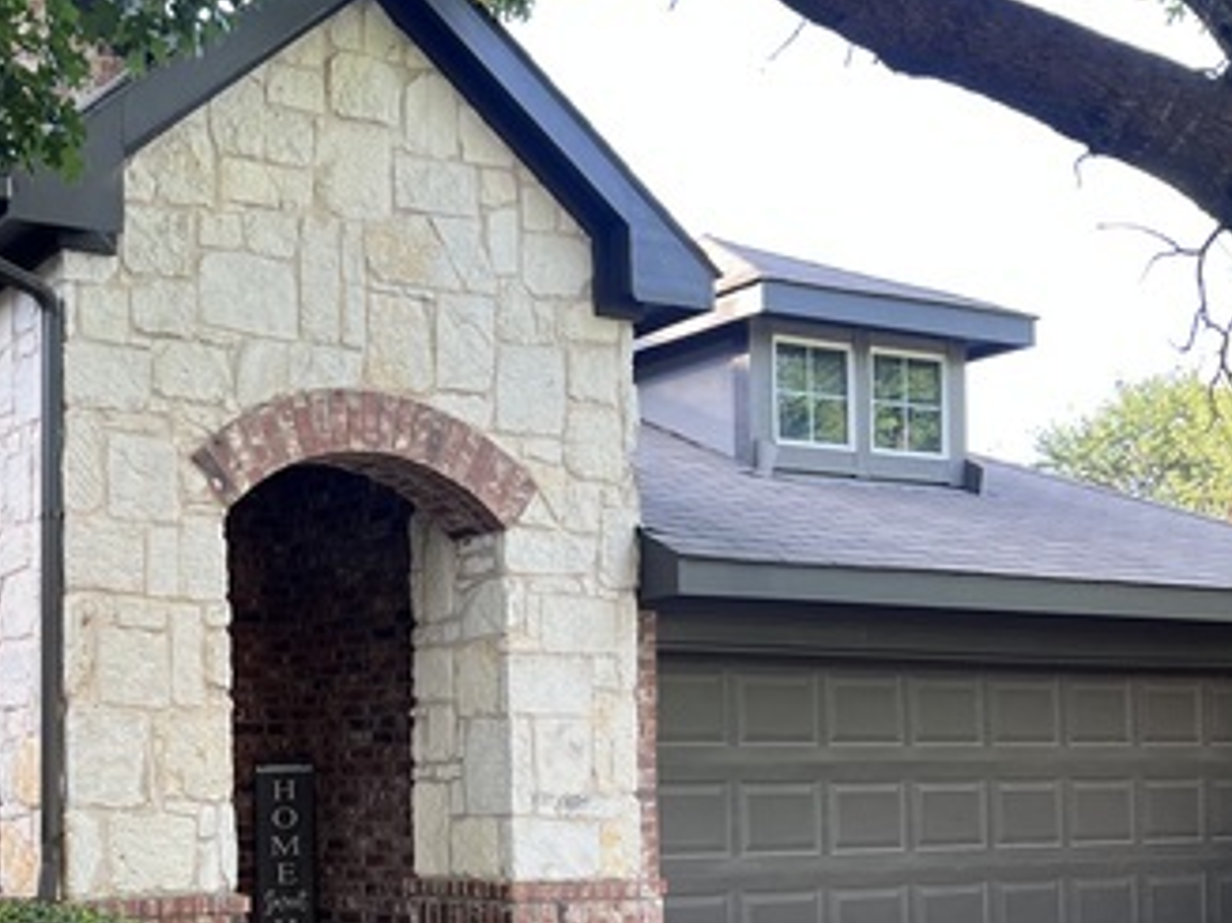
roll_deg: +1.2
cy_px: 787
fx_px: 1886
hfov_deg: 34.3
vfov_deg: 26.8
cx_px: 134
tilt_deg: +0.1
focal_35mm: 53
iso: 40
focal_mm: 5.7
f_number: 1.5
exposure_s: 1/121
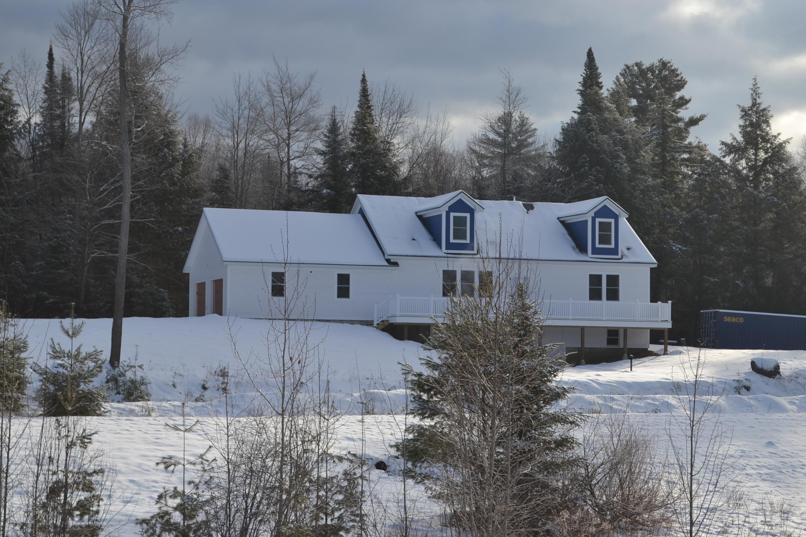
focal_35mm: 82
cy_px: 268
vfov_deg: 16.6
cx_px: 403
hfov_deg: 24.6
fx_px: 1847
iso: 100
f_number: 8
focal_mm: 55
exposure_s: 1/250
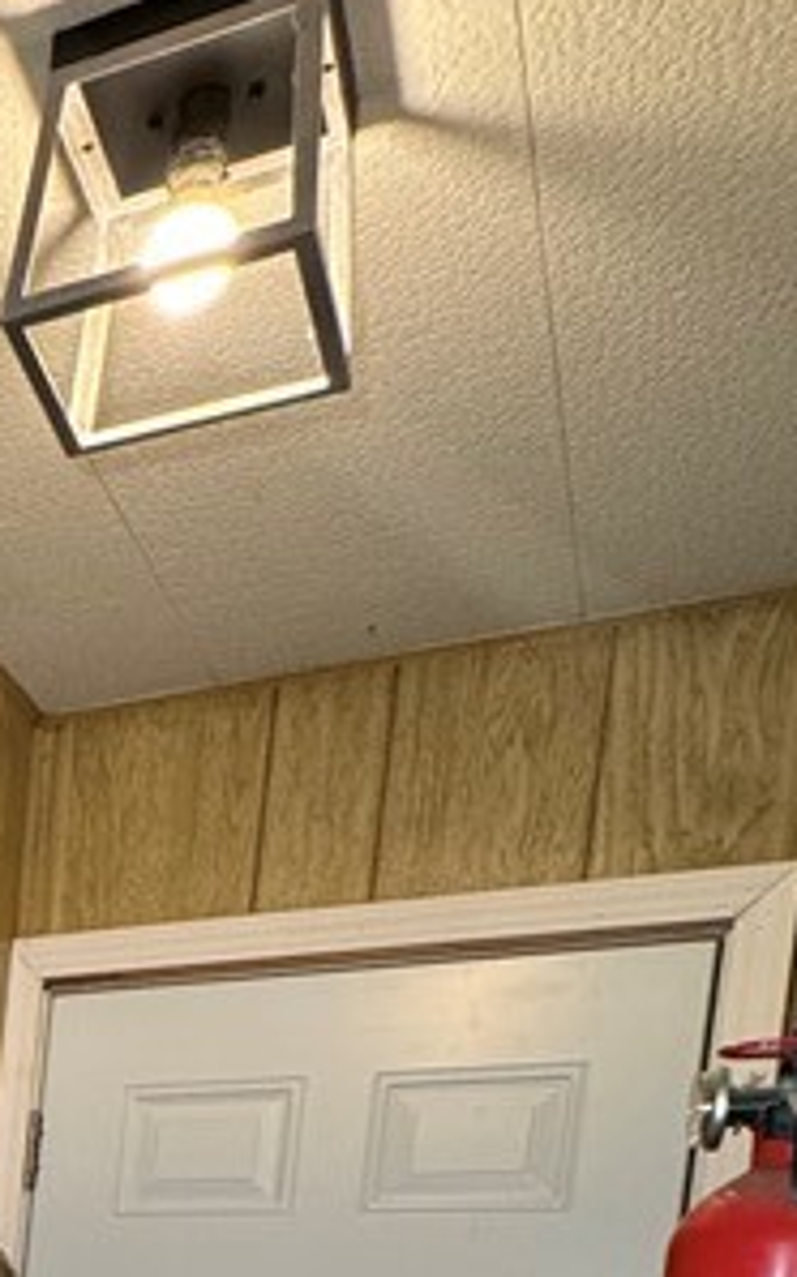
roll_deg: -3.3
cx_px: -630
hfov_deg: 19.3
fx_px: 1774
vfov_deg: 31.9
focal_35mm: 51
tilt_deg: -6.2
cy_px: 1586
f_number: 2.2
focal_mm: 2.22
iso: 250
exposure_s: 1/60
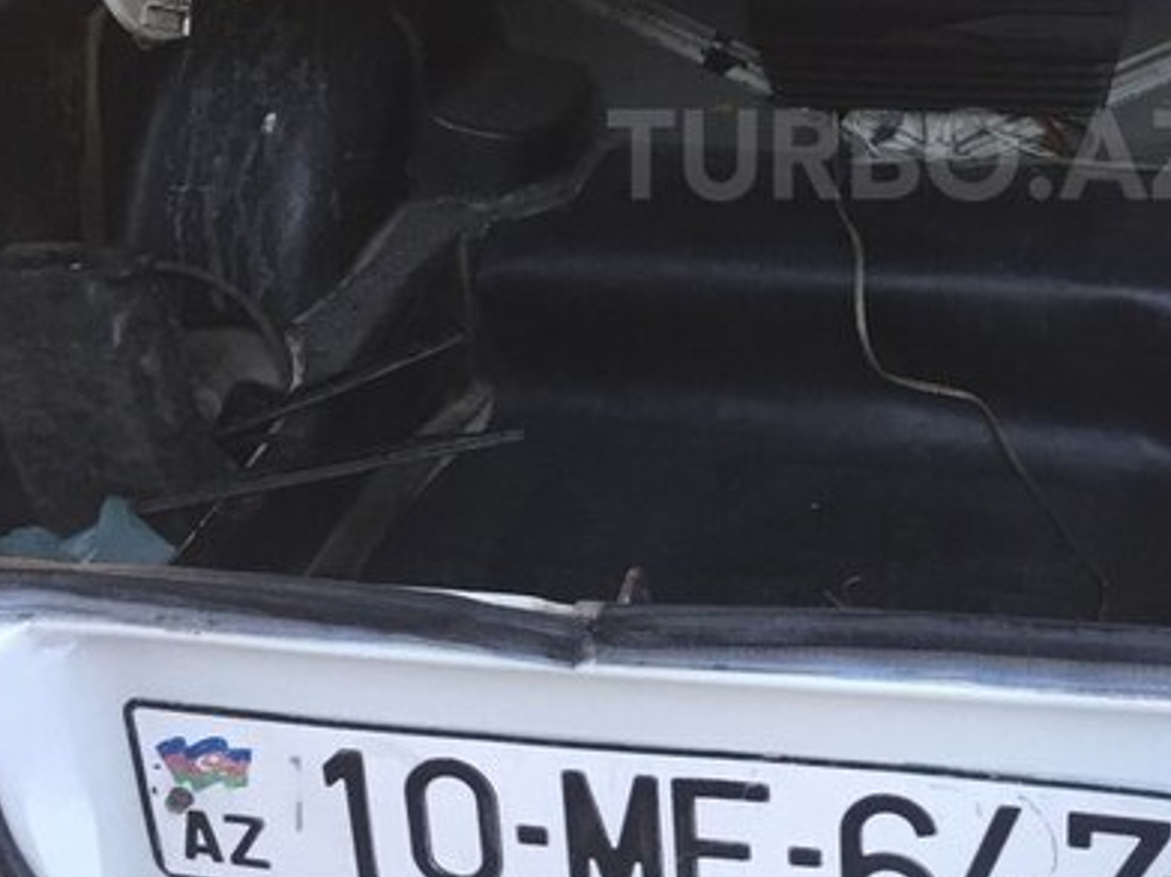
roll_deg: +0.9
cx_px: 913
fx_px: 1657
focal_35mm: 49
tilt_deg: -26.5
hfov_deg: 37.7
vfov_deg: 28.9
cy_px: 154
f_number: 2.2
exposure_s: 1/33
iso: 64
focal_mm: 4.15
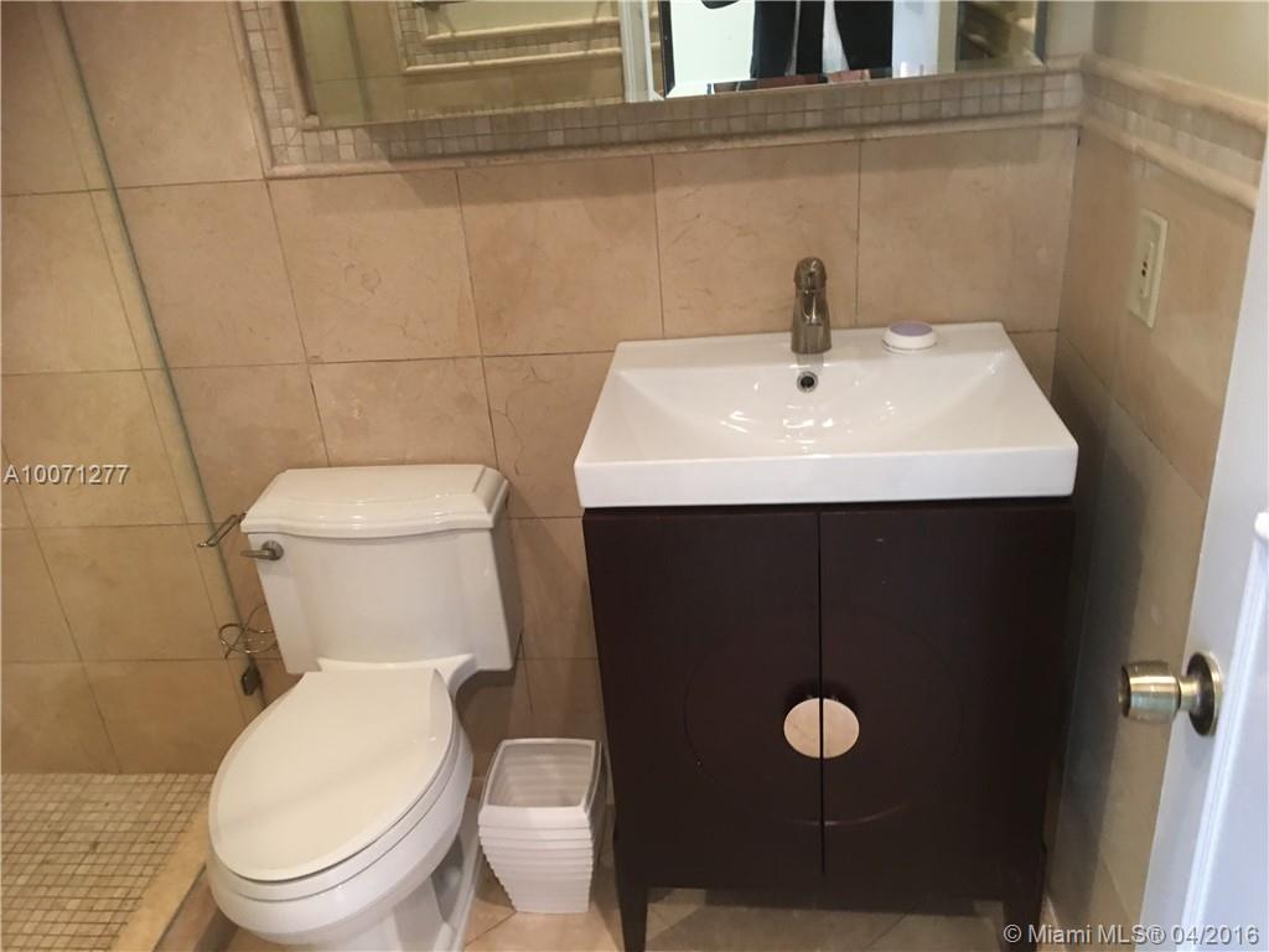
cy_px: 476
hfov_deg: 61.7
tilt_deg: -24.0
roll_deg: +4.8
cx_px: 634
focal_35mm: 29
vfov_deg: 48.2
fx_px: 1063
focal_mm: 4.15
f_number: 2.2
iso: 64
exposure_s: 1/15
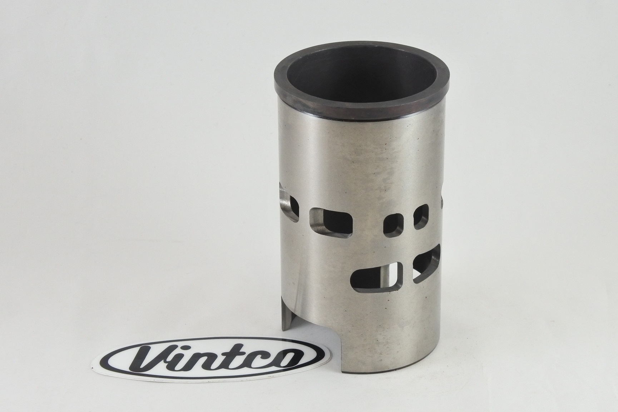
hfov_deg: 28.5
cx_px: 309
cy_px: 206
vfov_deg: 19.2
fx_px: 1219
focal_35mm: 71
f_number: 5.3
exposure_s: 1/125
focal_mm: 26.4
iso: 720
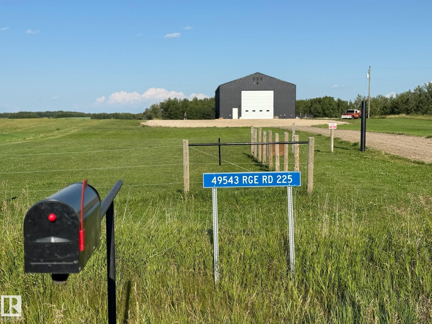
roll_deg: +0.4
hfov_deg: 39.7
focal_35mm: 48
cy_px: 162
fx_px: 599
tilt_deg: -3.9
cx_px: 216
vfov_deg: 30.3
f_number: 1.78
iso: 64
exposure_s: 1/6024
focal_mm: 6.76
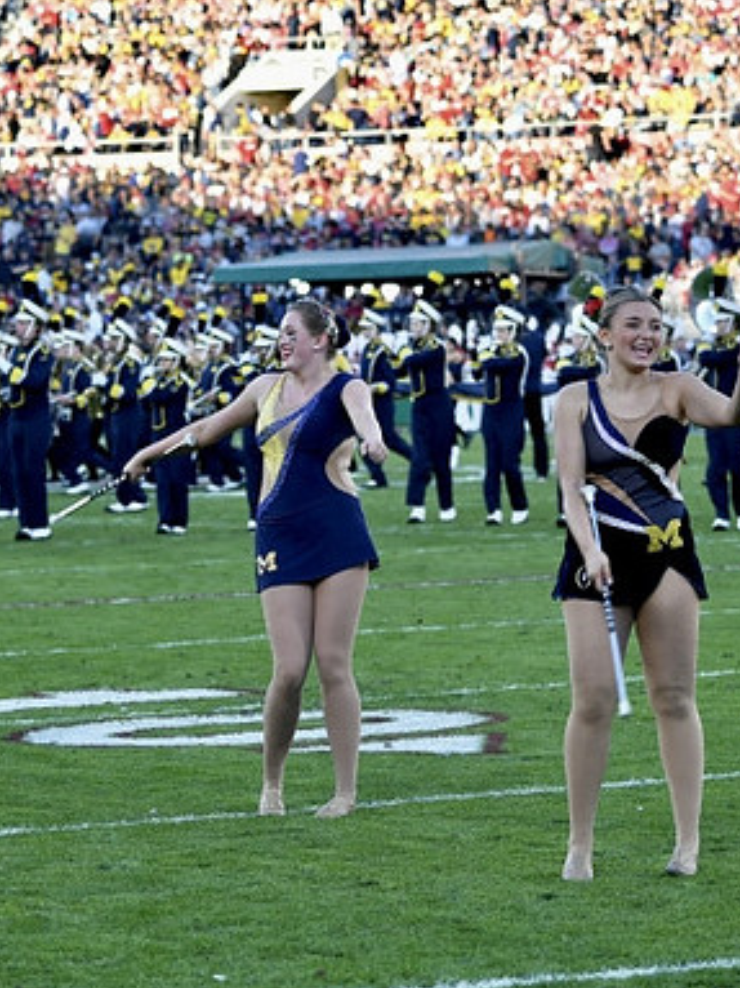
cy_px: 494
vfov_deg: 11.7
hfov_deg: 8.8
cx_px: 307
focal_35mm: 169
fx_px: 4820
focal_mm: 116
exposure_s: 1/500
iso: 400
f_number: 4.8
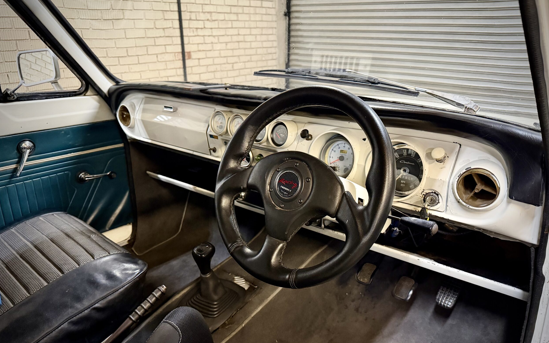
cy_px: 204
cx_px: 275
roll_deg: +0.5
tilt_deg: -24.1
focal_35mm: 26
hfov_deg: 70.4
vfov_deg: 47.4
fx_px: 389
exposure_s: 1/33
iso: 1000
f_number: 1.78
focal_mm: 6.76
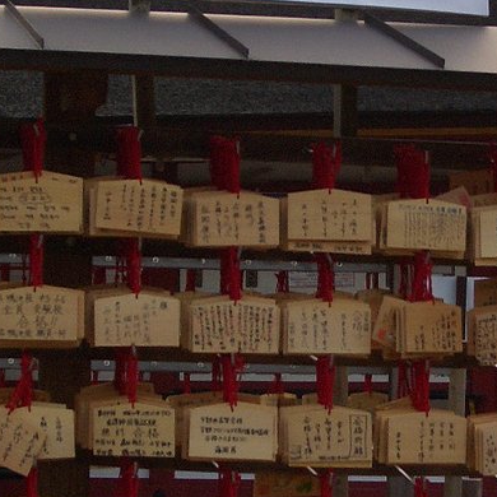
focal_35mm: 144
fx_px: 2339
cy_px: 223
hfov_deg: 12.1
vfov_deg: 12.1
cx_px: 292
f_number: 3.5
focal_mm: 10.2
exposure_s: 1/200
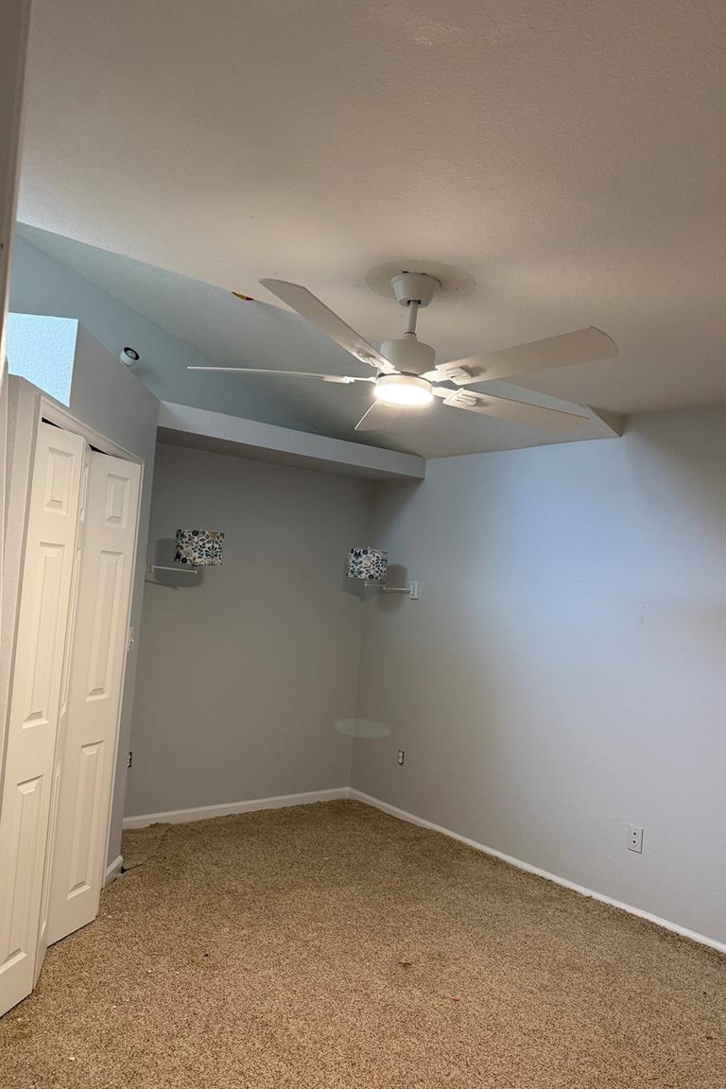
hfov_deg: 49.5
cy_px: 561
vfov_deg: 69.4
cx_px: 389
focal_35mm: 26
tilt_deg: +1.8
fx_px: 786
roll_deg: -4.4
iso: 250
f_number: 1.78
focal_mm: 6.76
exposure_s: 1/83
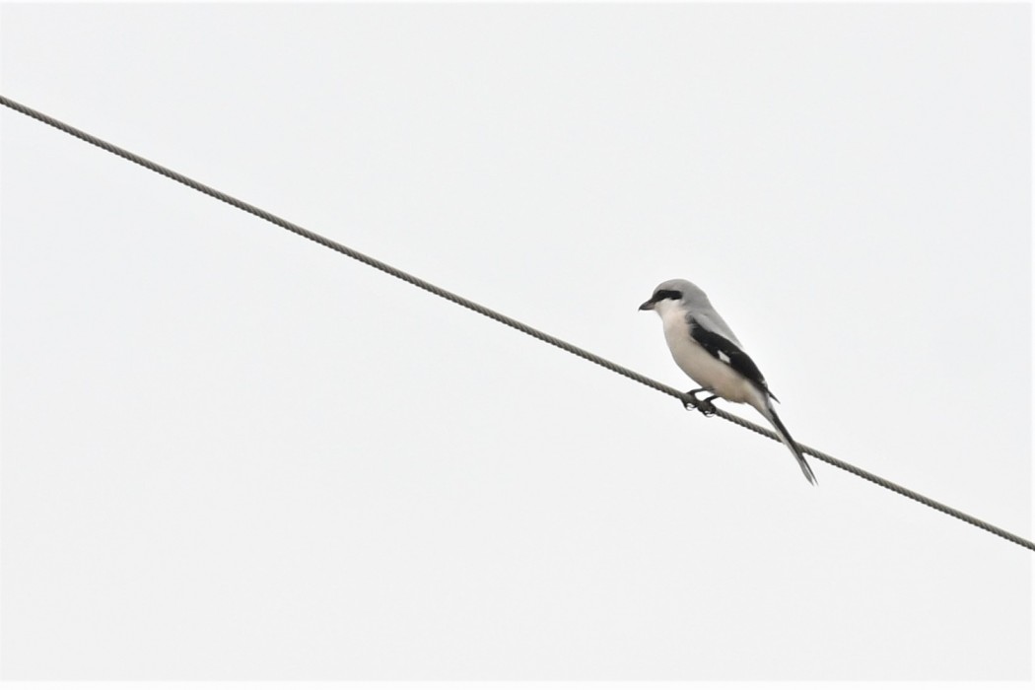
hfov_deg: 3.3
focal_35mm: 630
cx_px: 518
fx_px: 18111
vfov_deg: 2.2
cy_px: 345
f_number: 7.1
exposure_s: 1/640
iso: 720
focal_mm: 420
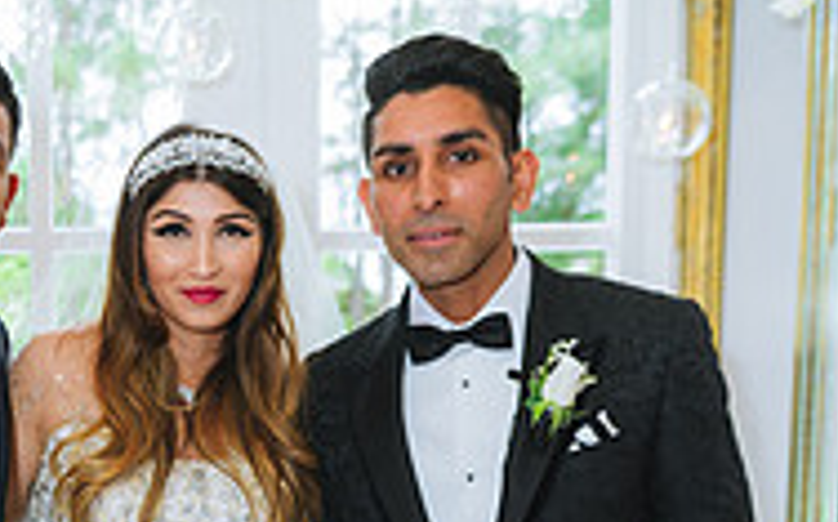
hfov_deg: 30.4
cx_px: 183
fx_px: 1506
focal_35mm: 66
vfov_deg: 19.0
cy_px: 558
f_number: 2.8
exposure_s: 1/200
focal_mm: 27
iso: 800
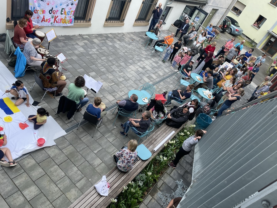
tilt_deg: -37.6
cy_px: 104
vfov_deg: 53.1
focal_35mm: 26
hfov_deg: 67.3
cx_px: 138
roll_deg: -29.0
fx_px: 208
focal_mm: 4.2
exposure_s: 1/997
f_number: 1.6
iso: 32
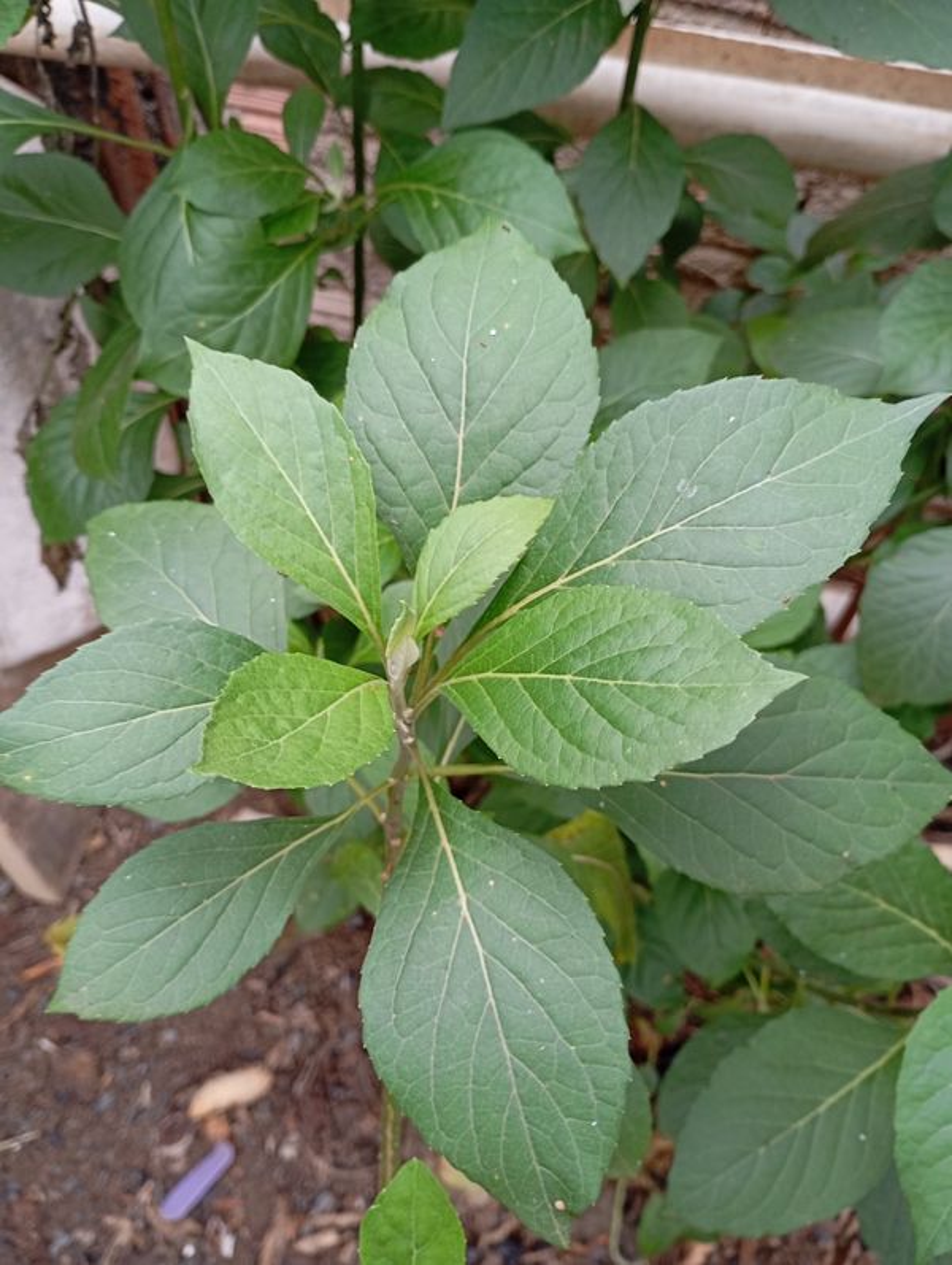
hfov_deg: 49.9
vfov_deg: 63.4
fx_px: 1024
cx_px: 476
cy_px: 632
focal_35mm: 28
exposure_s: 1/40
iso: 397
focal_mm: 4.27
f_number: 1.8
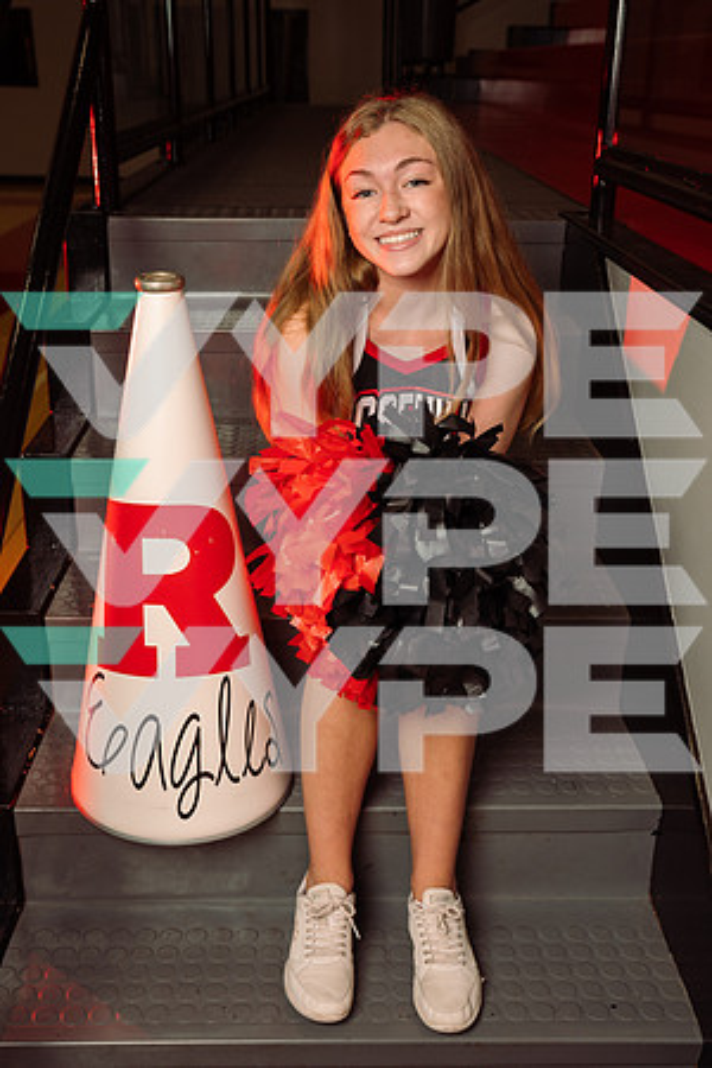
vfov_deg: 49.6
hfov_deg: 34.2
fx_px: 1157
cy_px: 534
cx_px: 356
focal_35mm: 39
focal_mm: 39
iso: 250
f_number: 6.3
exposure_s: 1/250
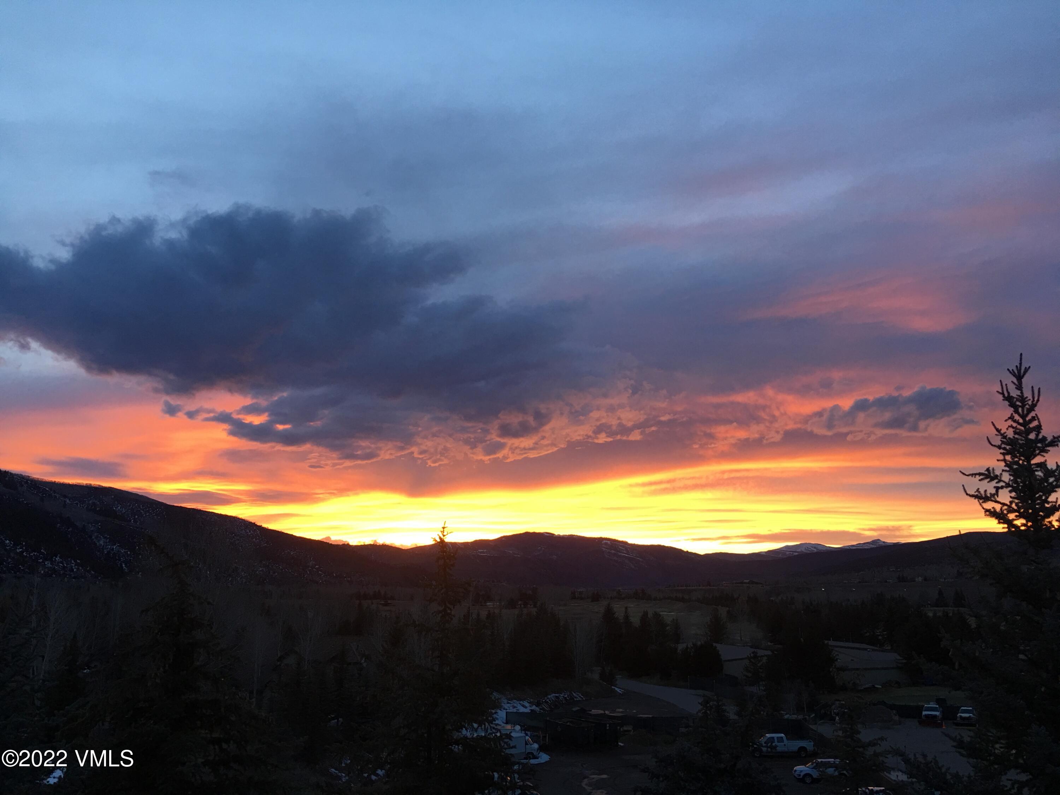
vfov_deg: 48.2
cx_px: 530
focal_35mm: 29
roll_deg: +0.4
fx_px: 888
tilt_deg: +12.8
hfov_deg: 61.7
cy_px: 398
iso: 32
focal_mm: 4.15
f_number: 2.2
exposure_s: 1/30
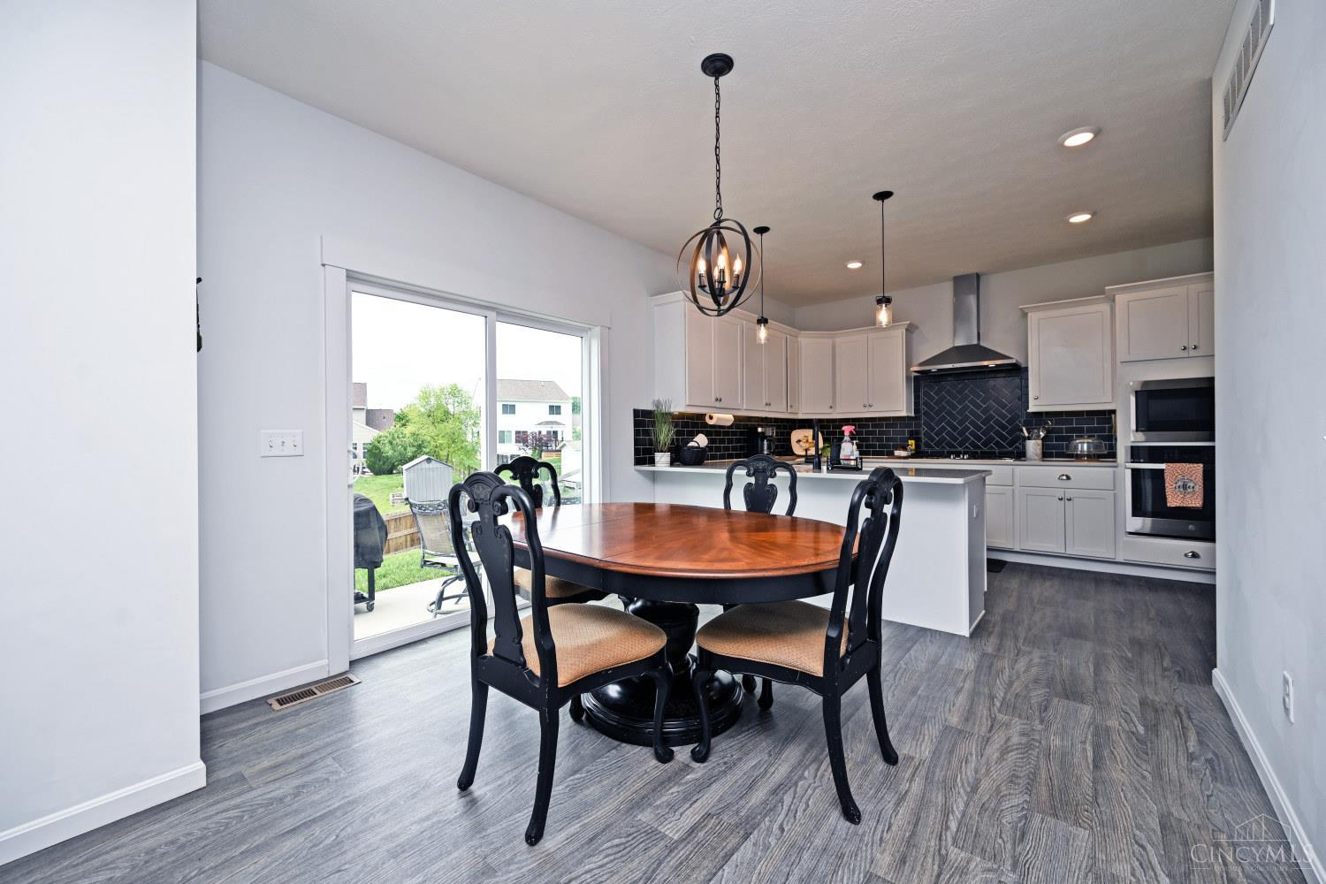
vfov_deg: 81.2
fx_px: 516
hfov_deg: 104.3
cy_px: 442
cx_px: 663
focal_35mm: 14
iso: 110
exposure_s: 1/125
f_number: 5.6
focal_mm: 14
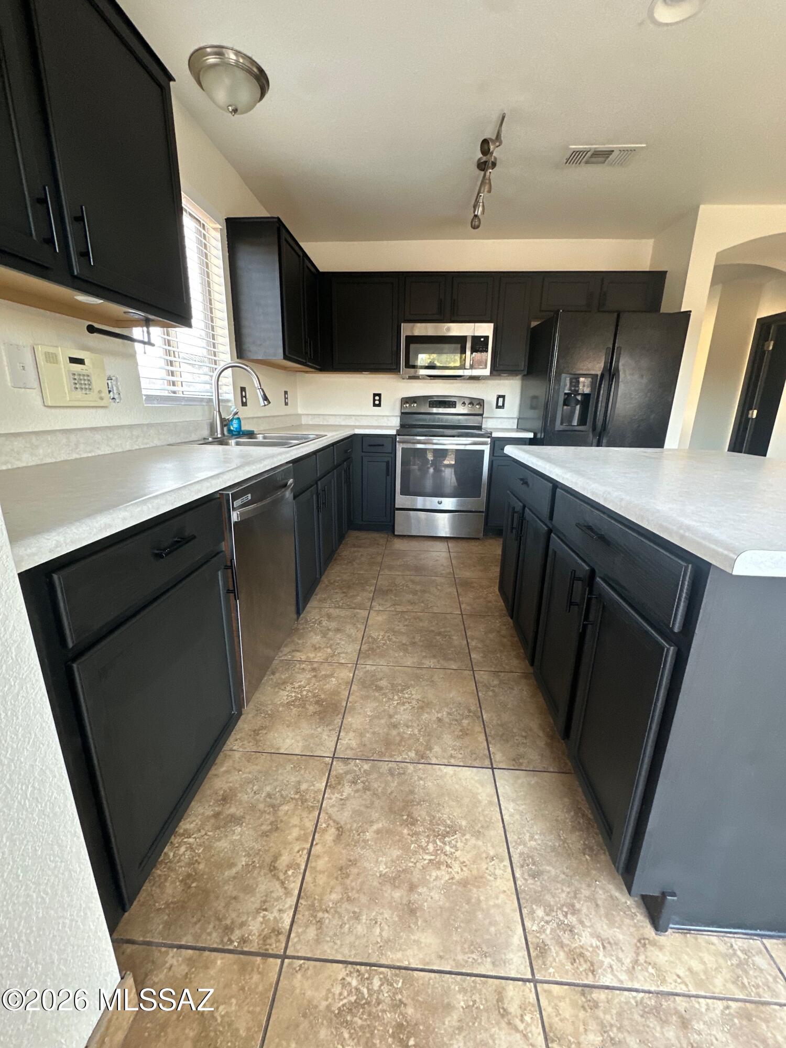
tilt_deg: -16.0
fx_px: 424
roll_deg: -1.9
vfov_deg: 102.1
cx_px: 393
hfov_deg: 85.7
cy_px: 524
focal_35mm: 14
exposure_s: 1/60
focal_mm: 2.22
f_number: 2.2
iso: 400
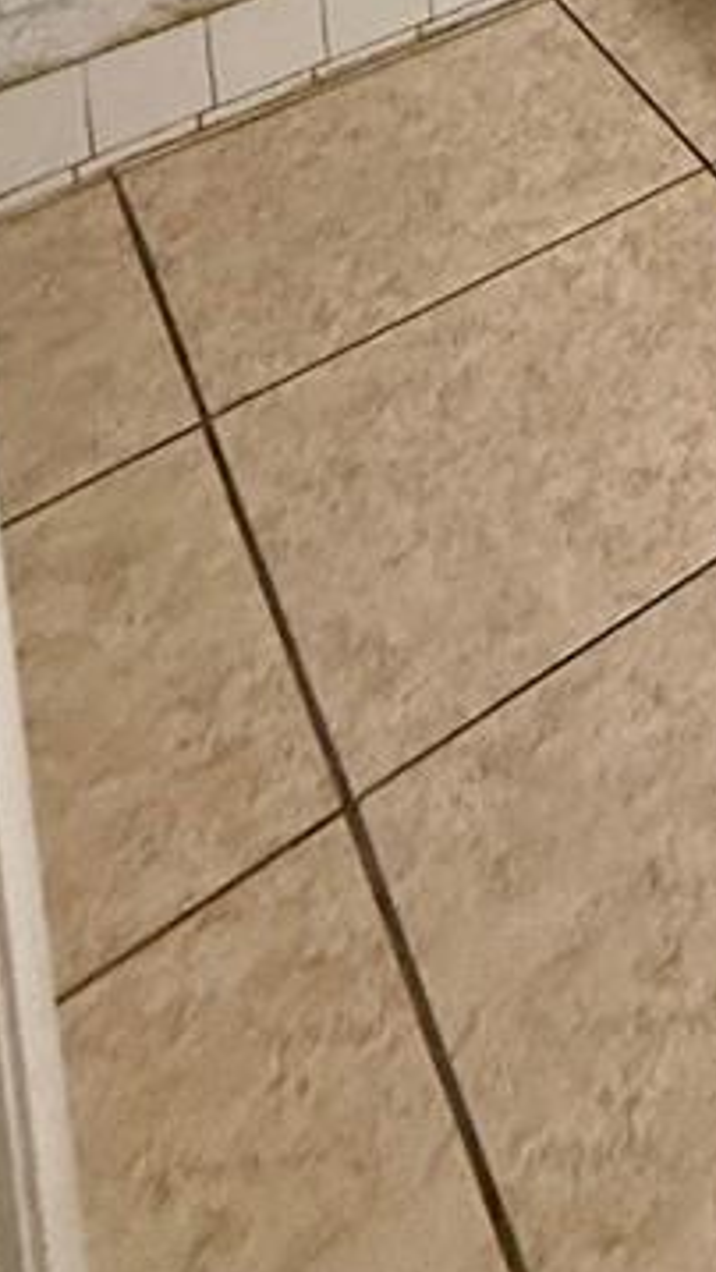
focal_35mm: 51
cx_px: 1343
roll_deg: +1.0
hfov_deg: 17.9
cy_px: -836
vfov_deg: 24.9
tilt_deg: -5.4
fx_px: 1721
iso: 320
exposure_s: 1/120
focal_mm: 2.22
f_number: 2.2
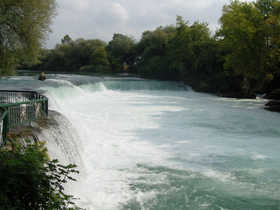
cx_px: 140
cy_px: 107
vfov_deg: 37.7
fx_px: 307
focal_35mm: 38
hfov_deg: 49.0
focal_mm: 6.2
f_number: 7
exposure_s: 1/400
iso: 80
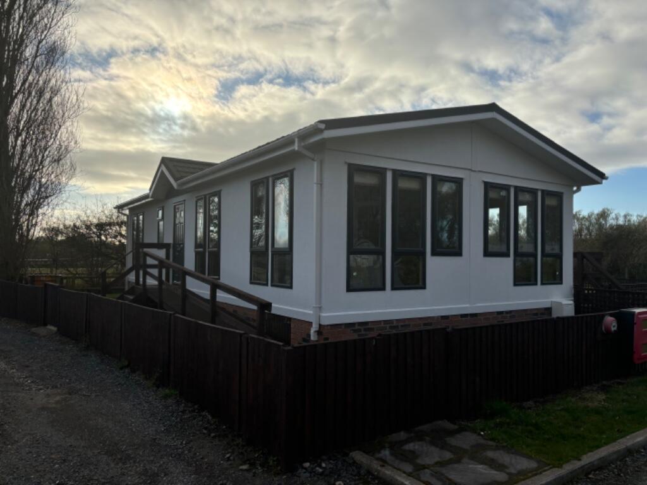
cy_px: 242
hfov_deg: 67.3
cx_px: 324
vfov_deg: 53.1
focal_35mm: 26
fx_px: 486
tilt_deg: +2.1
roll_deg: -1.0
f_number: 1.6
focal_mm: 5.96
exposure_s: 1/4854
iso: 50
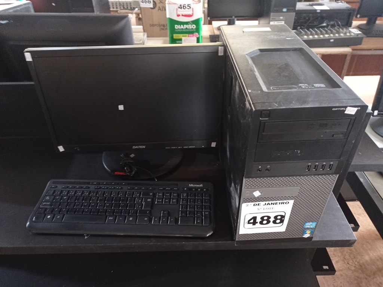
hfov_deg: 63.5
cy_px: 144
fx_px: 310
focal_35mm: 28
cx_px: 192
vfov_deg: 49.7
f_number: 1.79
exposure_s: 1/15
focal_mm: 4.7
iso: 800
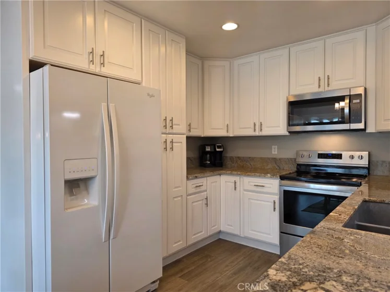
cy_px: 146
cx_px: 195
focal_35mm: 23
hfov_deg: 73.9
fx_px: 259
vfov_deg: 58.9
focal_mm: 6.3
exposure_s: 1/120
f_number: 1.7
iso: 125
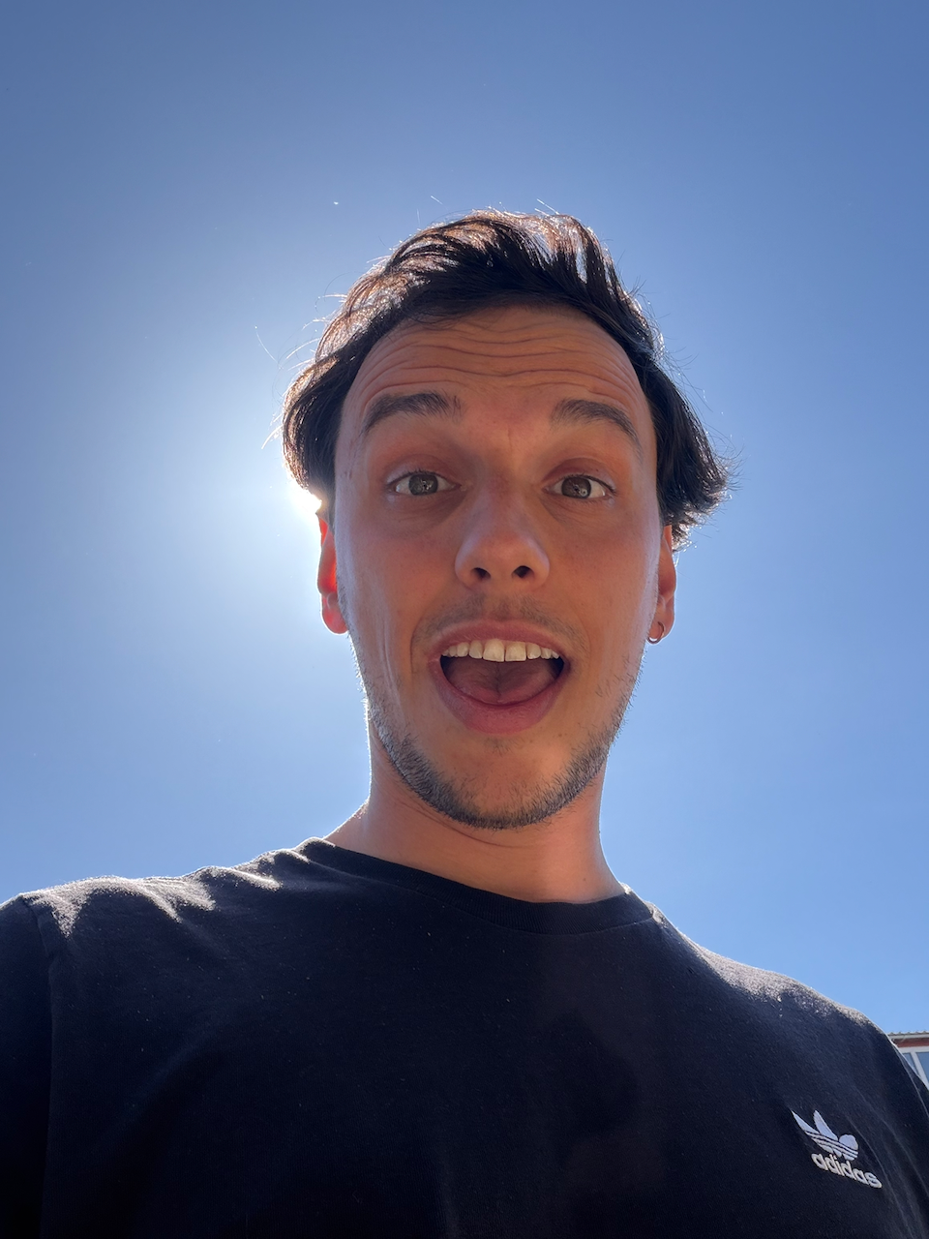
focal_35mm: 30
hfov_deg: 46.8
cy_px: 620
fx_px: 1073
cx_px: 464
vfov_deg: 60.0
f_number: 1.9
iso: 40
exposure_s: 1/842
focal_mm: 2.71
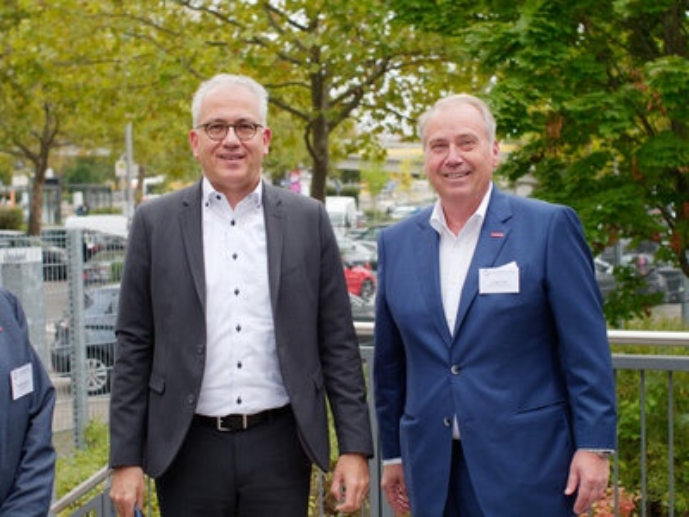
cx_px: 344
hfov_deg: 18.5
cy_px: 258
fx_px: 2110
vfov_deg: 14.0
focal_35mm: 106
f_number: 3.2
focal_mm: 53
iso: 400
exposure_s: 1/320
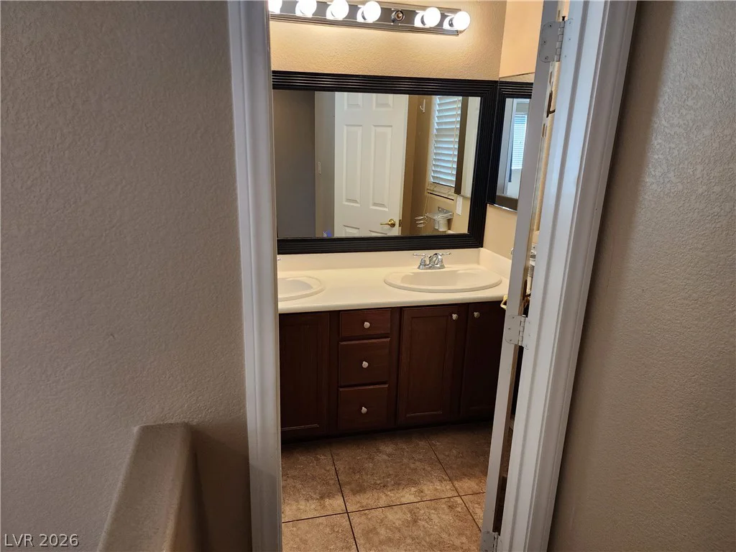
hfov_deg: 73.9
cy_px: 276
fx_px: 489
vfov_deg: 58.9
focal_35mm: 23
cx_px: 368
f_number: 1.8
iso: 200
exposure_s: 1/120
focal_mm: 6.4
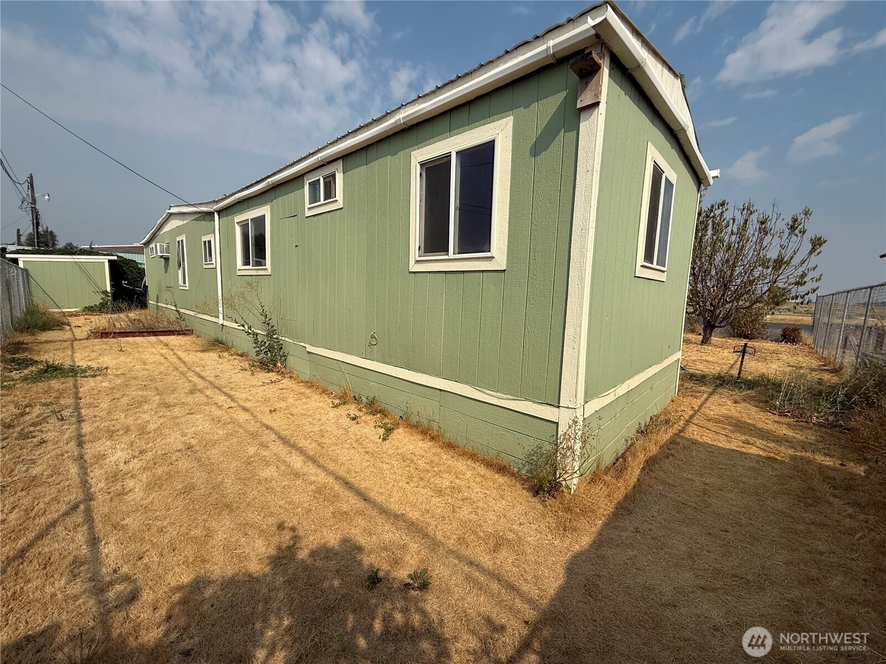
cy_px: 332
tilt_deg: -6.4
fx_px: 358
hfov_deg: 102.1
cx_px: 443
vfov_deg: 85.7
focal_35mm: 14
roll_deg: -1.9
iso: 50
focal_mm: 2.22
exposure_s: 1/3663
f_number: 2.2
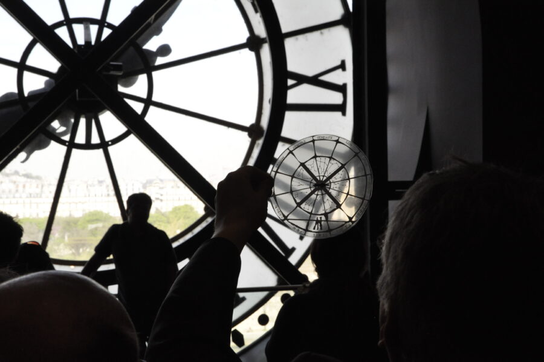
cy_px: 181
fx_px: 860
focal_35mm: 57
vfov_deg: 23.7
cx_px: 272
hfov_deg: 35.1
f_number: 11
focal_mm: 38
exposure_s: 1/500
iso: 1600
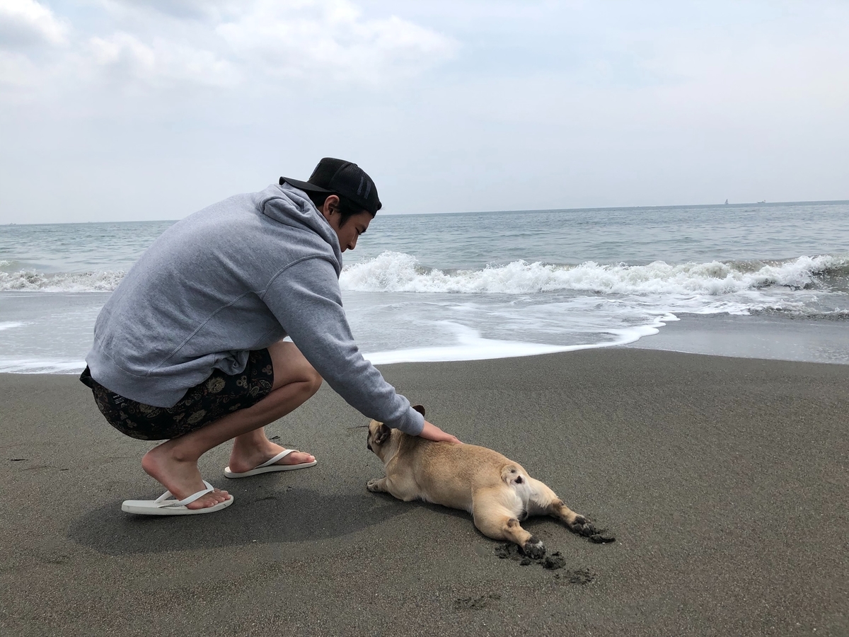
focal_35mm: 28
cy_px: 318
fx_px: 687
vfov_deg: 49.7
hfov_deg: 63.4
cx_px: 424
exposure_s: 1/3472
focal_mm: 4
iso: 20
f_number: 1.8
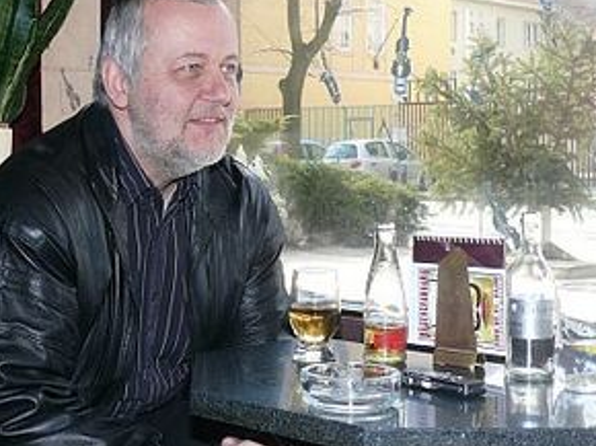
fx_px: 1187
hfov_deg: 28.0
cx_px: 193
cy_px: 150
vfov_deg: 21.2
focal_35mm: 69
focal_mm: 9.1
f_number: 4
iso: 100
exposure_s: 1/200
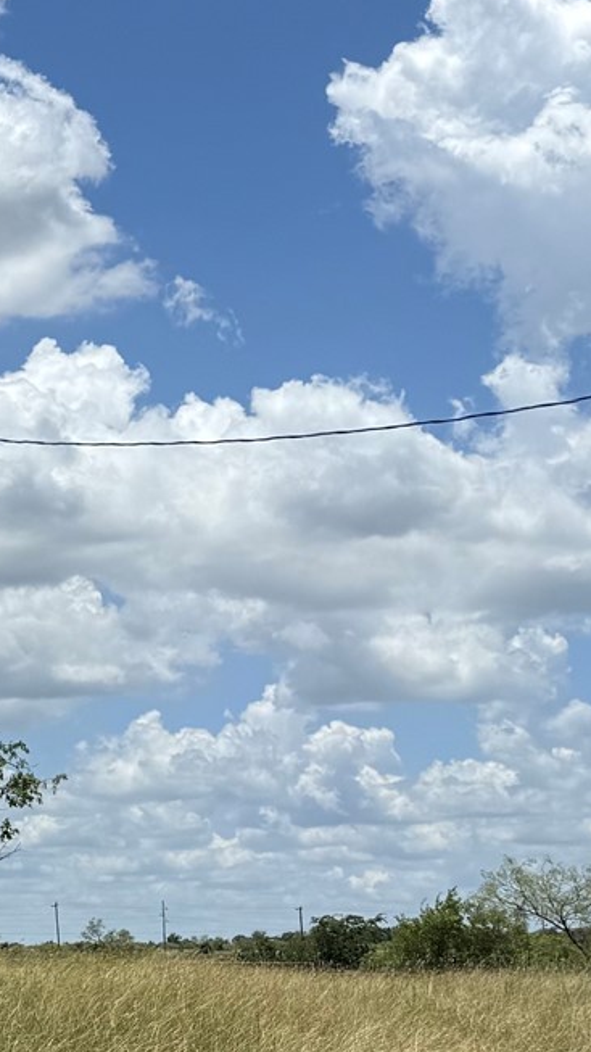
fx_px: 2286
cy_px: 670
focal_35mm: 82
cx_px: -990
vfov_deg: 25.8
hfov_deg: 11.3
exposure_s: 1/8130
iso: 80
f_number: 1.78
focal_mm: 6.76
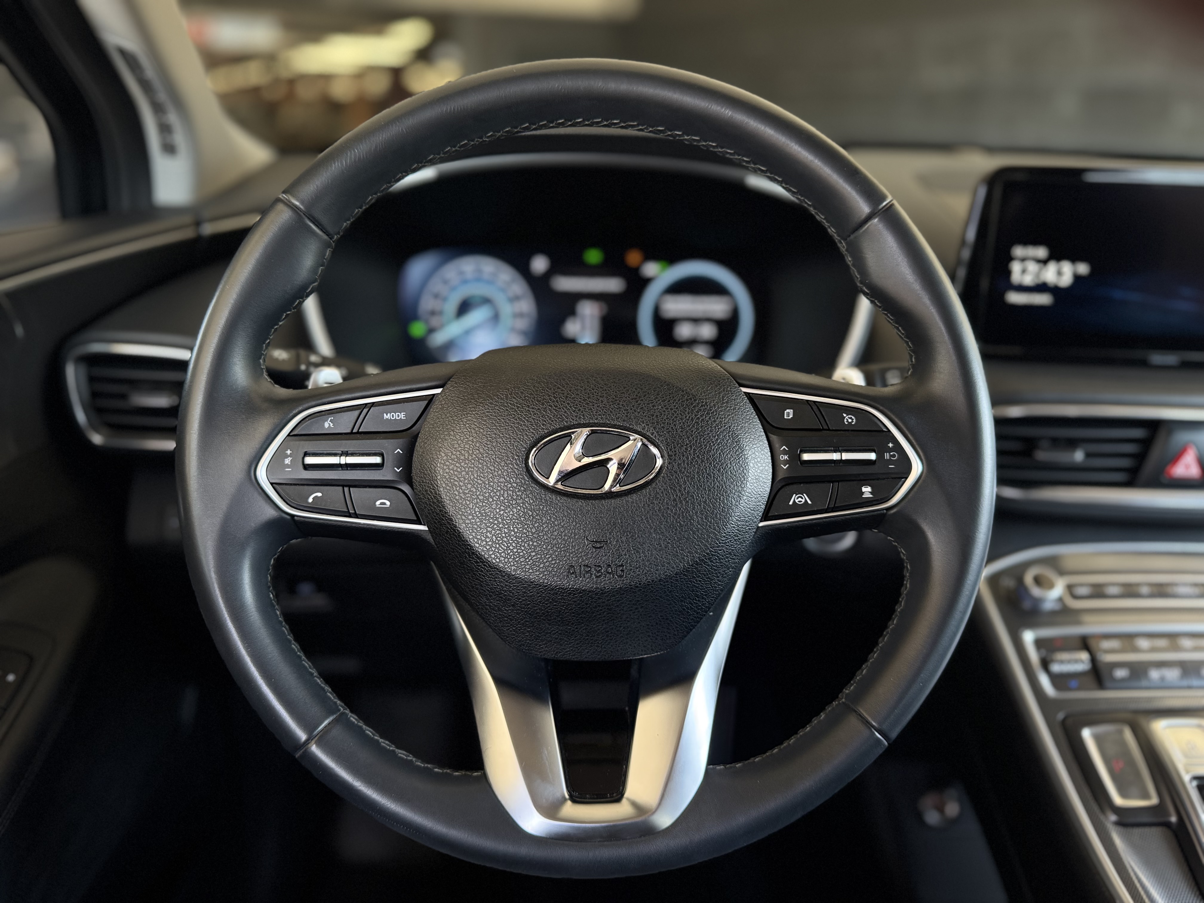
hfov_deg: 71.6
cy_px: 452
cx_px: 602
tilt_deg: -21.3
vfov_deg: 56.8
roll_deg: -1.3
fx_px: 835
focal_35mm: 24
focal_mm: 6.76
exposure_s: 1/121
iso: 160
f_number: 1.78
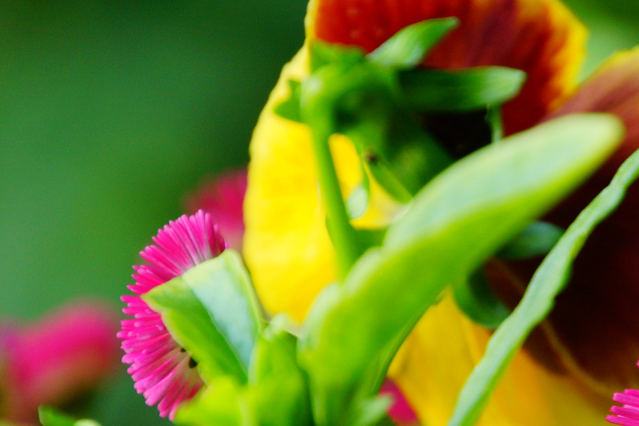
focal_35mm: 765
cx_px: 480
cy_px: 267
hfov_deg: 2.7
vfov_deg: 1.8
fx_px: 13576
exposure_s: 1/125
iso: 400
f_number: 6.3
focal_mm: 300
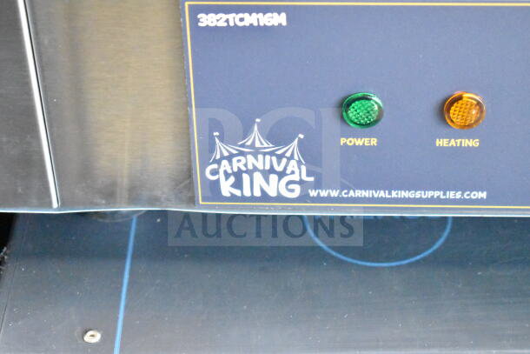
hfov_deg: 24.6
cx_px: 265
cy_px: 177
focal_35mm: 82
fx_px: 1215
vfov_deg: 16.6
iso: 25600
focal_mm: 55
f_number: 5.6
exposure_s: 1/40
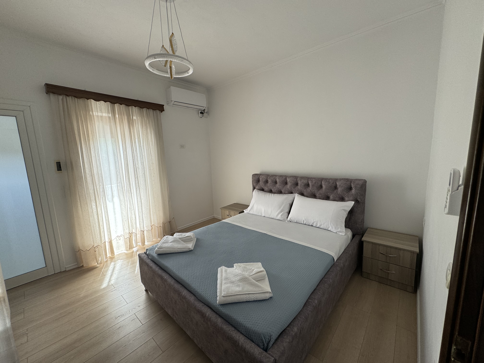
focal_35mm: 14
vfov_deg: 85.7
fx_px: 196
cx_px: 242
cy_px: 182
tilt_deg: -8.5
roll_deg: +2.2
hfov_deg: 102.1
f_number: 2.2
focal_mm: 2.22
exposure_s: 1/99
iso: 80
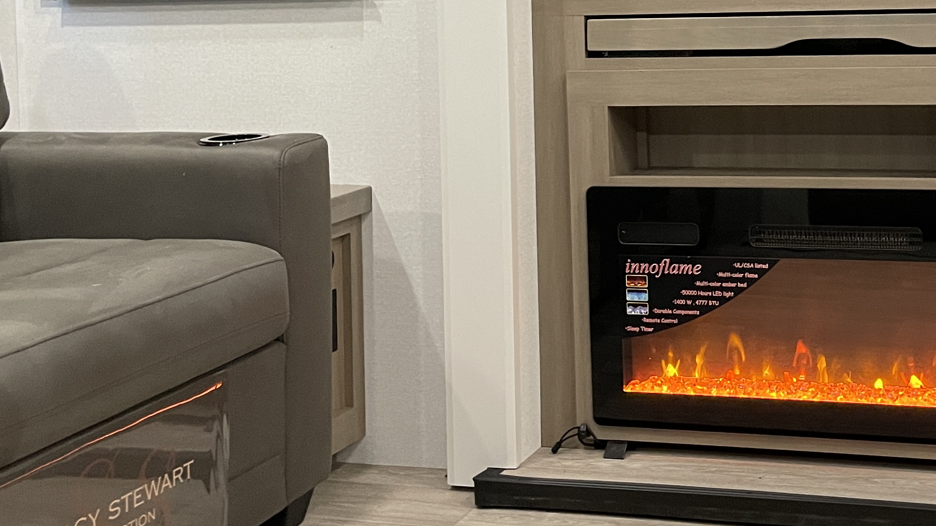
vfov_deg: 20.3
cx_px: 752
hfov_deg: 35.4
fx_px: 1415
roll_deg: +0.3
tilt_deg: -1.1
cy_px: -17
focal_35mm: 57
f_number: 1.6
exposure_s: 1/52
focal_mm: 4.2
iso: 400
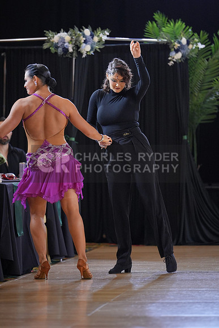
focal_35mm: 204
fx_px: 1860
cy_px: 164
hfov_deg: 6.7
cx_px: 110
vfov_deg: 10.1
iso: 1000
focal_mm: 136
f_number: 2
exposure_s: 1/500
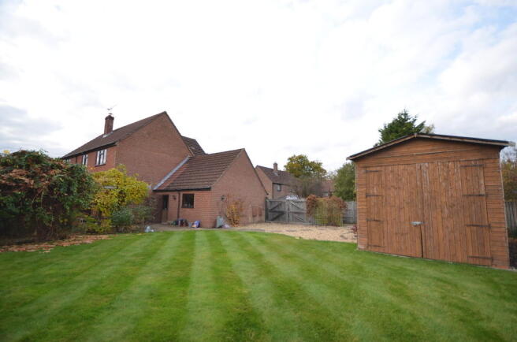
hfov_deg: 100.5
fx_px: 215
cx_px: 258
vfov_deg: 77.0
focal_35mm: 15
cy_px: 171
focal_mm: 10
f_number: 4.5
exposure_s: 1/200
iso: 100
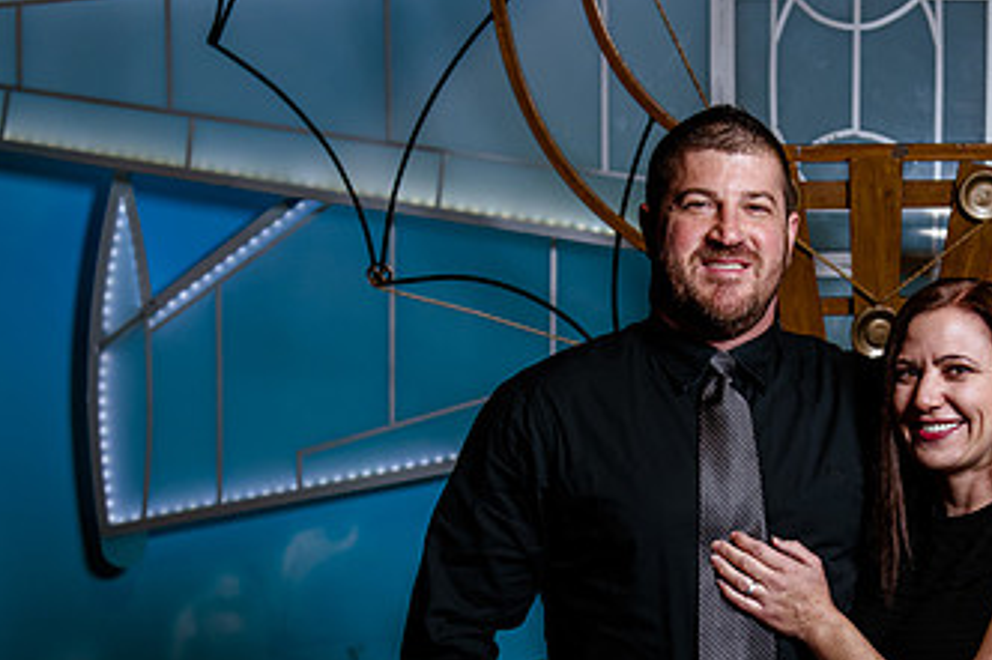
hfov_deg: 24.9
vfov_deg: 16.8
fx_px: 2231
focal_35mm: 81
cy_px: 483
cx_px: 714
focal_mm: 40
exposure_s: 1/125
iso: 400
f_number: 4
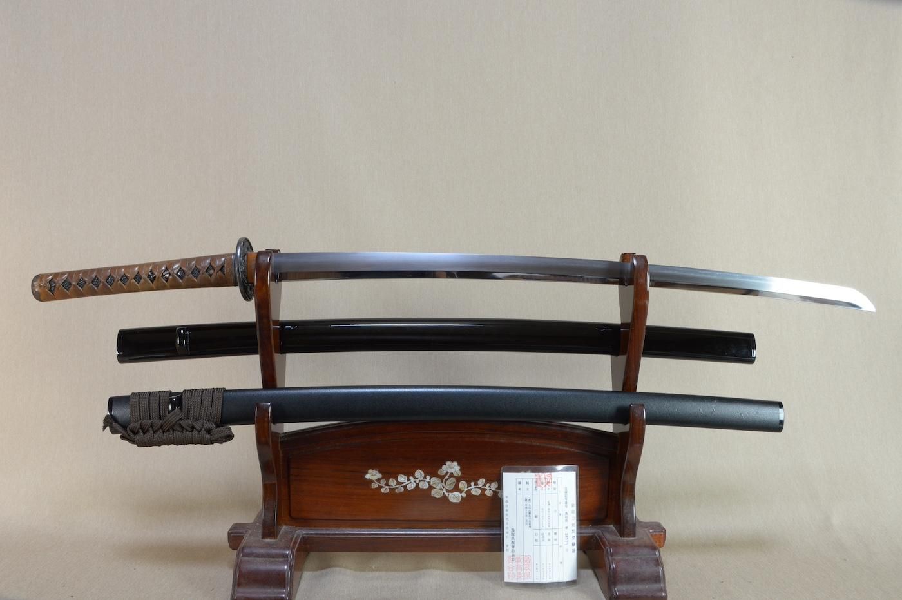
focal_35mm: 30
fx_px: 751
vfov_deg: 43.5
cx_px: 451
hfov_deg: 62.0
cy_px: 300
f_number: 11
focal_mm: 20
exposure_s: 1/2
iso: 400
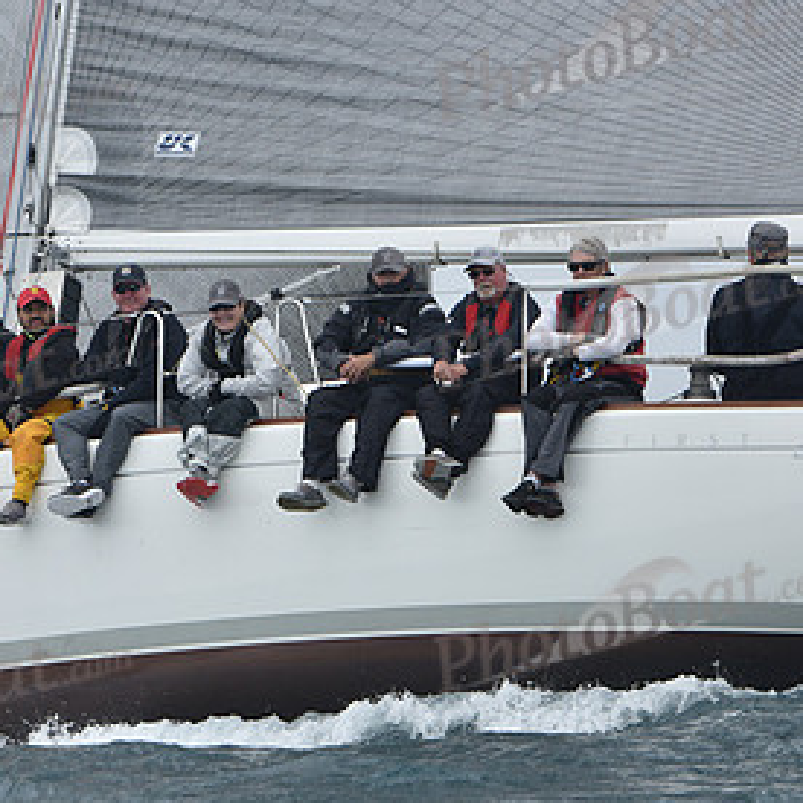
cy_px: 508
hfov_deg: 5.2
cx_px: 285
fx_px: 8897
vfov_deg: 5.2
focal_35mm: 339
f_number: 6.3
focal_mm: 190
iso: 250
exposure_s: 1/800
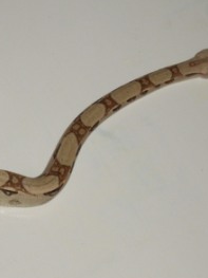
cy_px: 159
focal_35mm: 157
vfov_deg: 12.6
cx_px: 8
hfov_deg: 9.4
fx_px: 1259
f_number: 4.8
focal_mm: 19.4
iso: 400
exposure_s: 1/100
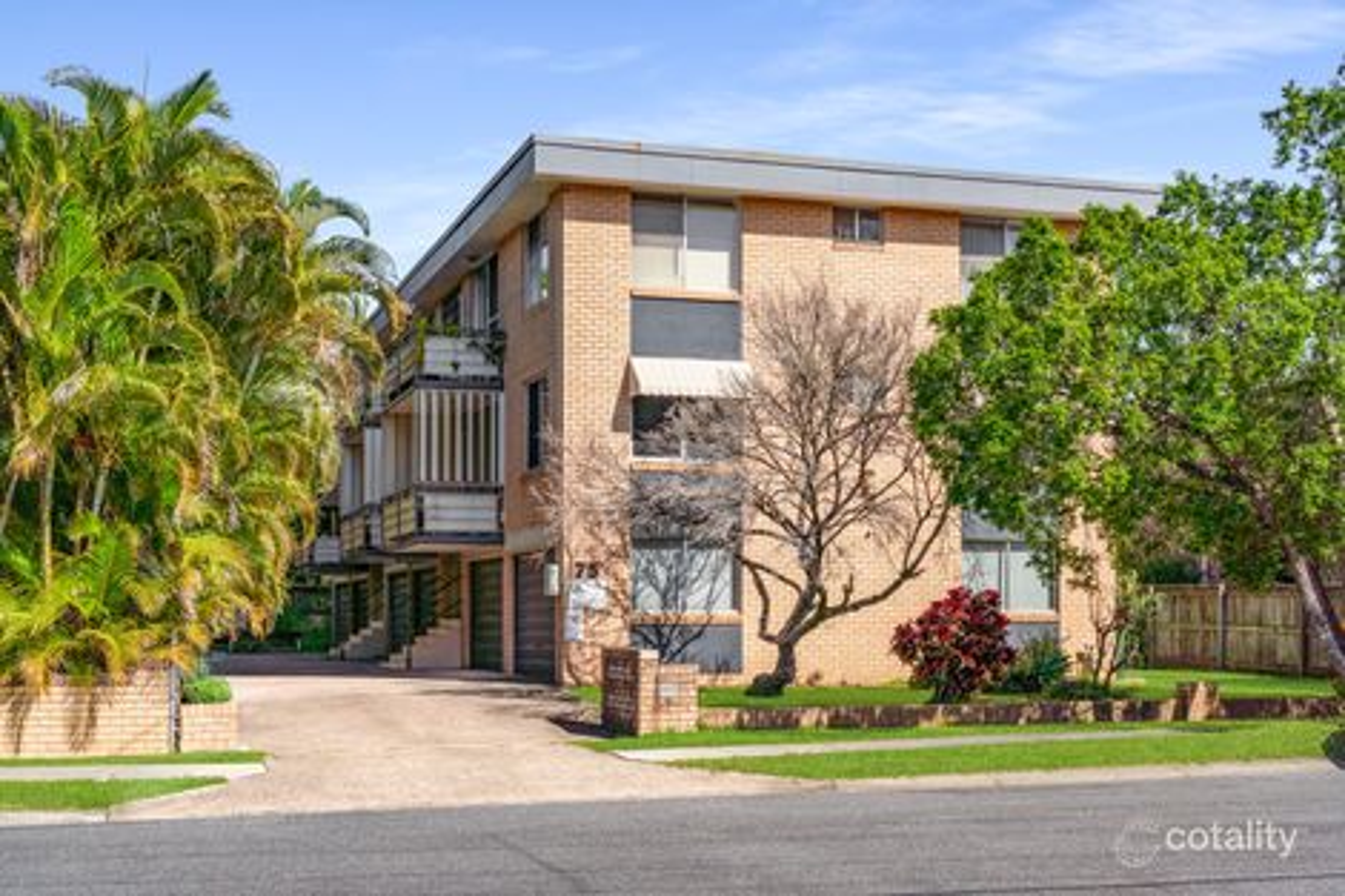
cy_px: 448
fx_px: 1606
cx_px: 672
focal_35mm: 43
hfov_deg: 45.4
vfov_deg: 31.2
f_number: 5.6
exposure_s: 1/1600
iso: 100
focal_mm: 43
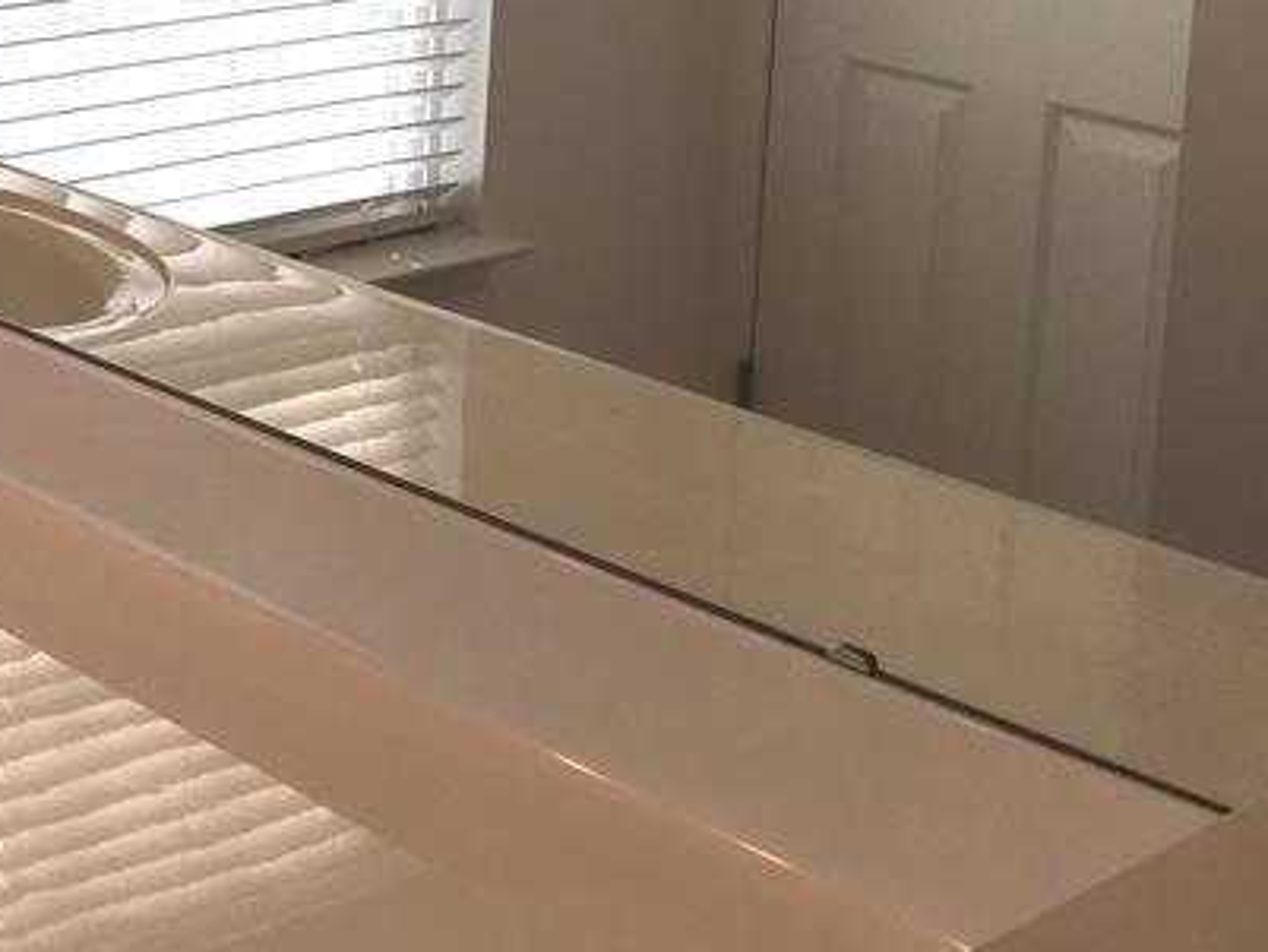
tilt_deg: -7.0
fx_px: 2711
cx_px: -199
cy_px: -108
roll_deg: -0.3
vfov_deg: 19.1
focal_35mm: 74
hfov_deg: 24.2
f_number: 2.2
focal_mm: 4.15
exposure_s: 1/316
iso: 25
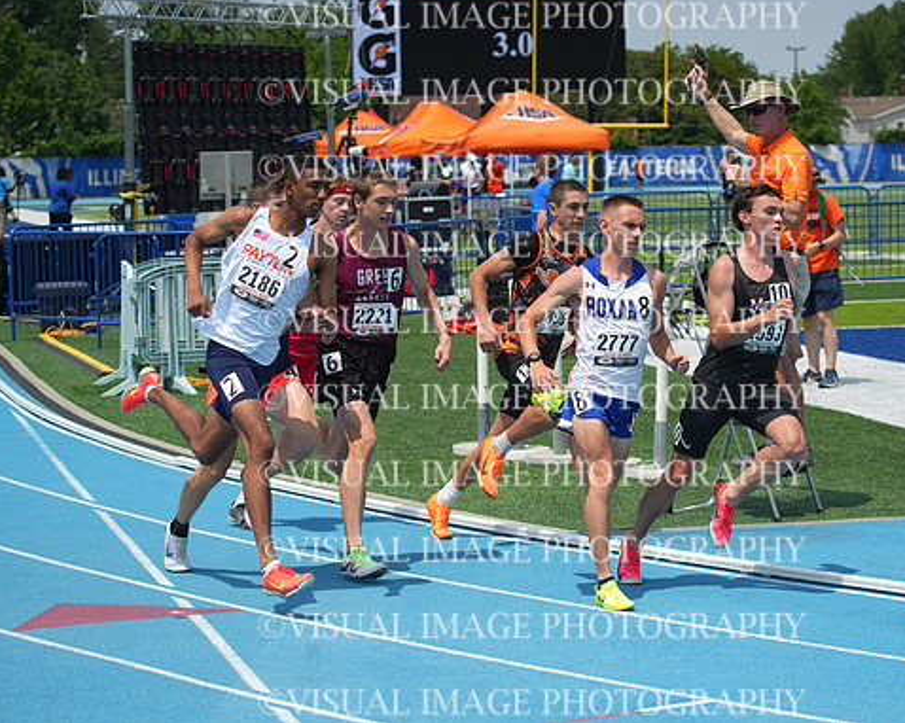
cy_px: 359
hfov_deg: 16.9
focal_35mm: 114
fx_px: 3052
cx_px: 532
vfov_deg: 13.5
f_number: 5.6
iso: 400
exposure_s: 1/3200
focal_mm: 100
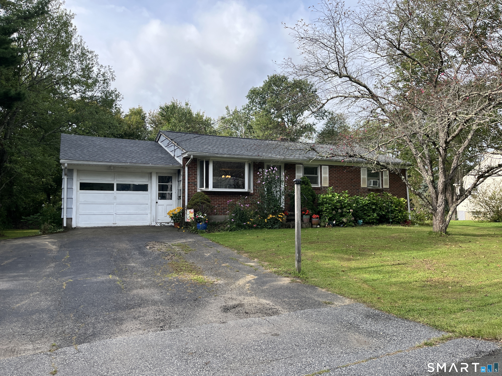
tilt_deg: +3.0
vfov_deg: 53.1
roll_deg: +0.3
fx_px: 377
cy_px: 188
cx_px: 251
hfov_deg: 67.3
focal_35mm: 26
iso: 50
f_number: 1.6
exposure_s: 1/1441
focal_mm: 5.1
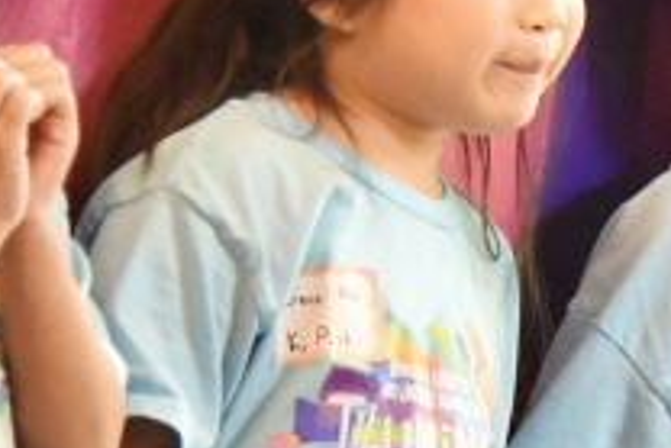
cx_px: 855
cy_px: 364
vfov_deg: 4.4
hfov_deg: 6.5
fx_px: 5894
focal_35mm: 316
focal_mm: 82
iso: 12800
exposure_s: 1/100
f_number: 4
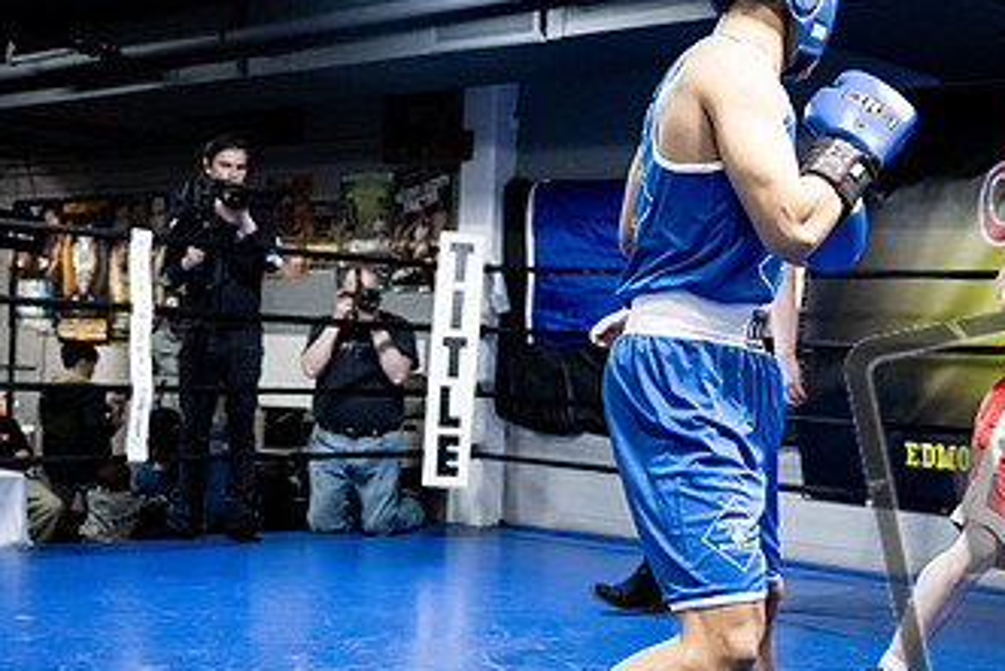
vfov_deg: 24.2
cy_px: 390
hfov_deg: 34.2
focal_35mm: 56
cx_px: 853
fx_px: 1564
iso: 8000
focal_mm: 32
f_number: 2.8
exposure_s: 1/1000
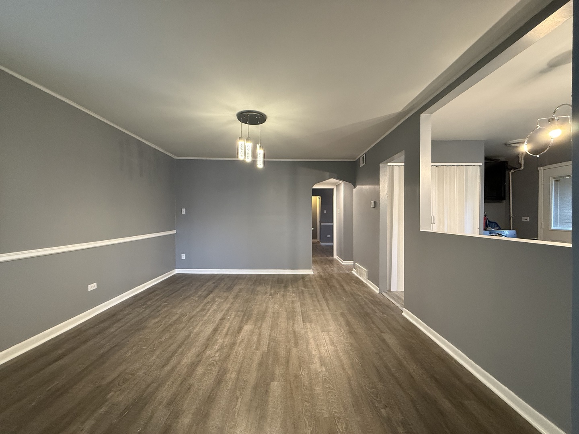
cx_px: 290
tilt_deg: +0.2
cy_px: 217
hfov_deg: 102.1
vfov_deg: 85.7
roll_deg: -0.1
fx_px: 234
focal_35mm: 14
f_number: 2.2
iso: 500
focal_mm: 2.22
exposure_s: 1/60
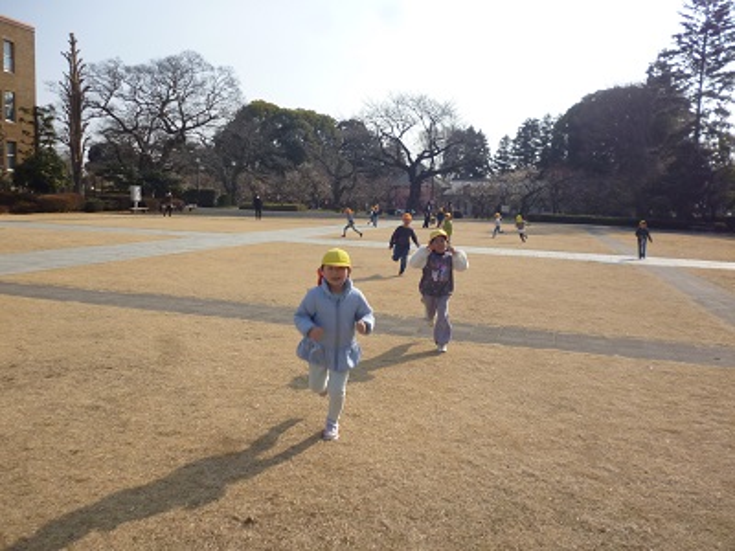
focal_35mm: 28
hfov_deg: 63.4
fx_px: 595
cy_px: 276
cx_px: 368
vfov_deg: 49.7
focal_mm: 5
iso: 100
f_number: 9
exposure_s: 1/125
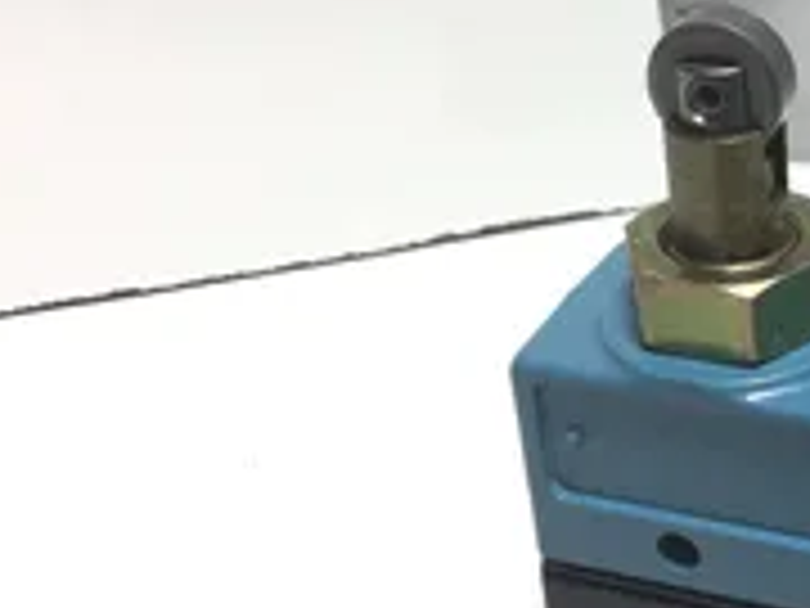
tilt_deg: -35.8
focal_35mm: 69
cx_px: 873
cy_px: 369
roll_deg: +0.0
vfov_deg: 21.3
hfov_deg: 26.2
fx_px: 1615
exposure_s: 1/120
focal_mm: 3.3
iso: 40
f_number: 2.4
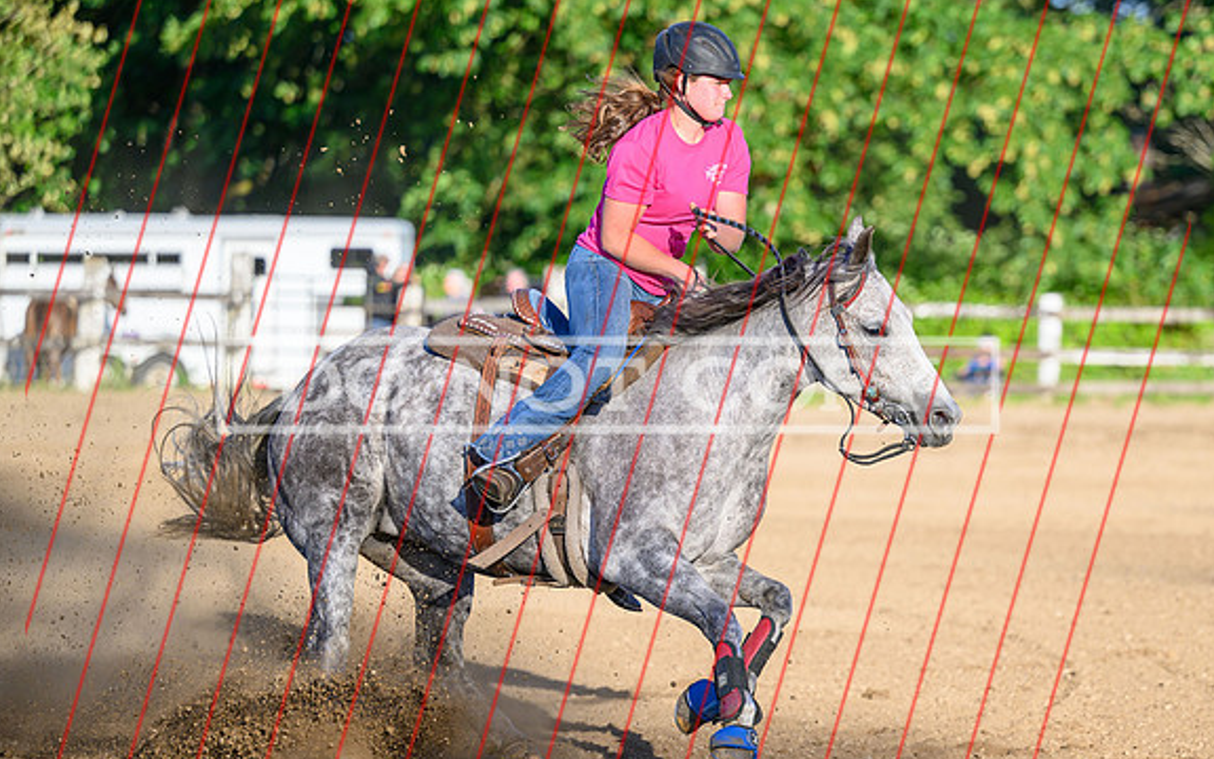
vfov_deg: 7.9
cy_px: 434
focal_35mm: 165
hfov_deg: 12.7
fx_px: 5459
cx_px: 729
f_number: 2.8
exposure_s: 1/2500
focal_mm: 120
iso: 220
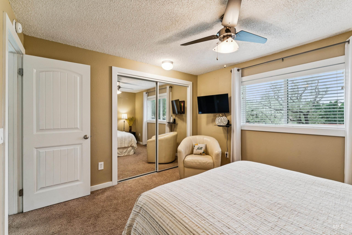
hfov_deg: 98.5
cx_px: 176
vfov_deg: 75.5
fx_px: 152
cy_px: 118
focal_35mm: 16
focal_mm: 15.5
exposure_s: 1/10
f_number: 13
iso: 400
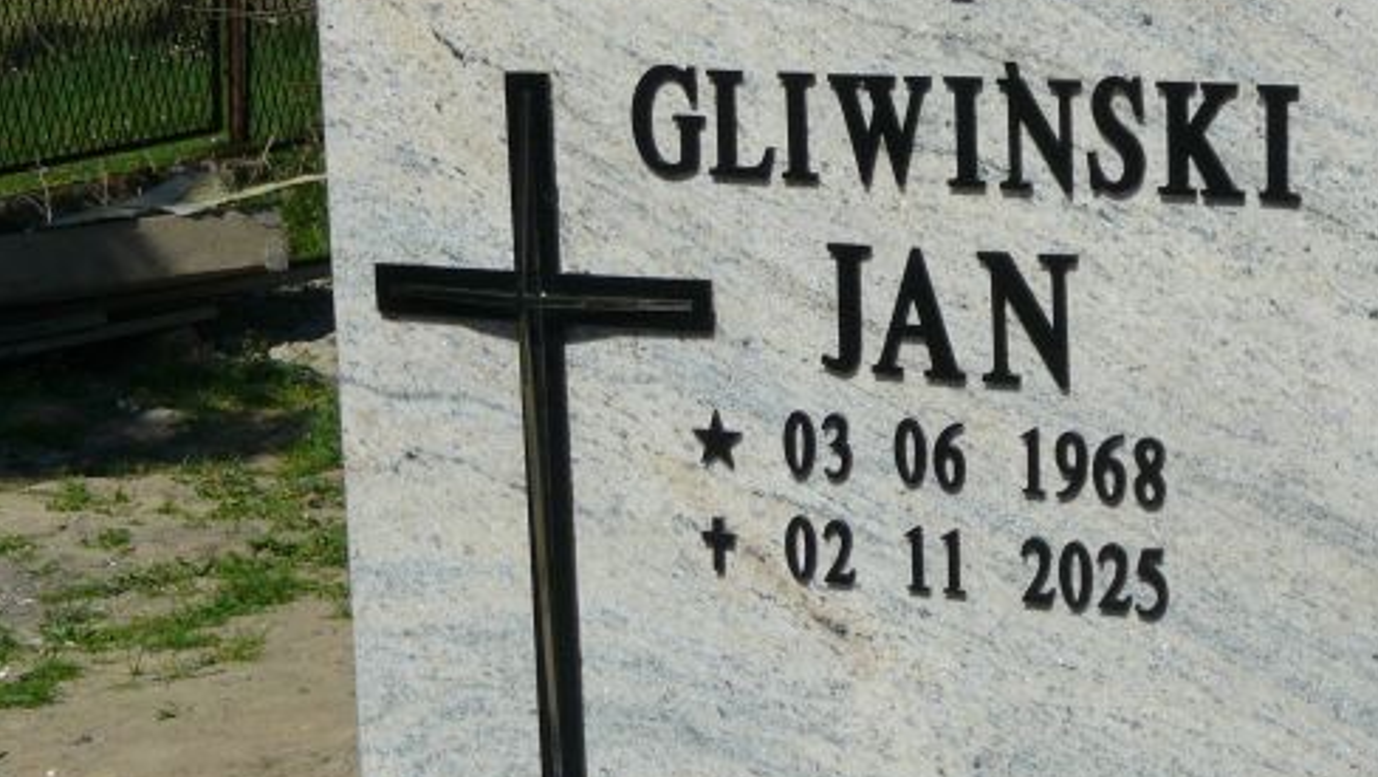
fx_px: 4021
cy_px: 319
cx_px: 898
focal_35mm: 110
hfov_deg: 19.4
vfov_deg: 11.0
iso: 80
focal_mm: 11.5
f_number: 6.3
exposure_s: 1/500
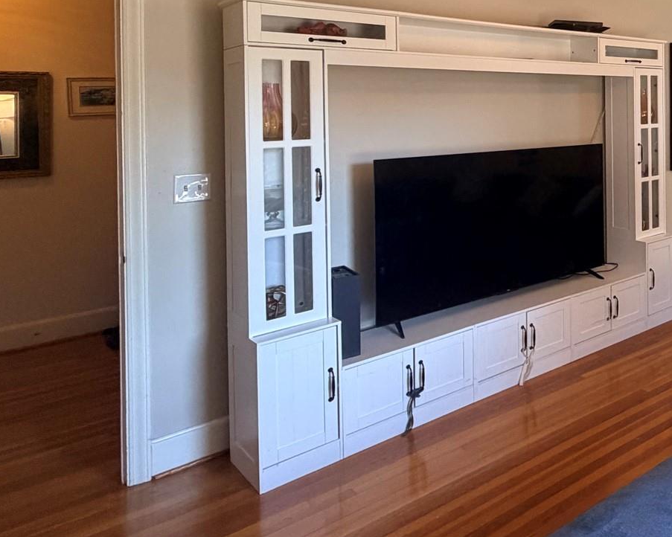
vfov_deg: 44.7
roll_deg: +0.8
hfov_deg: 44.3
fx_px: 616
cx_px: 733
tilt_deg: +0.0
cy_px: 105
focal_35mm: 31
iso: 320
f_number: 2.2
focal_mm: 2.22
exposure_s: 1/121
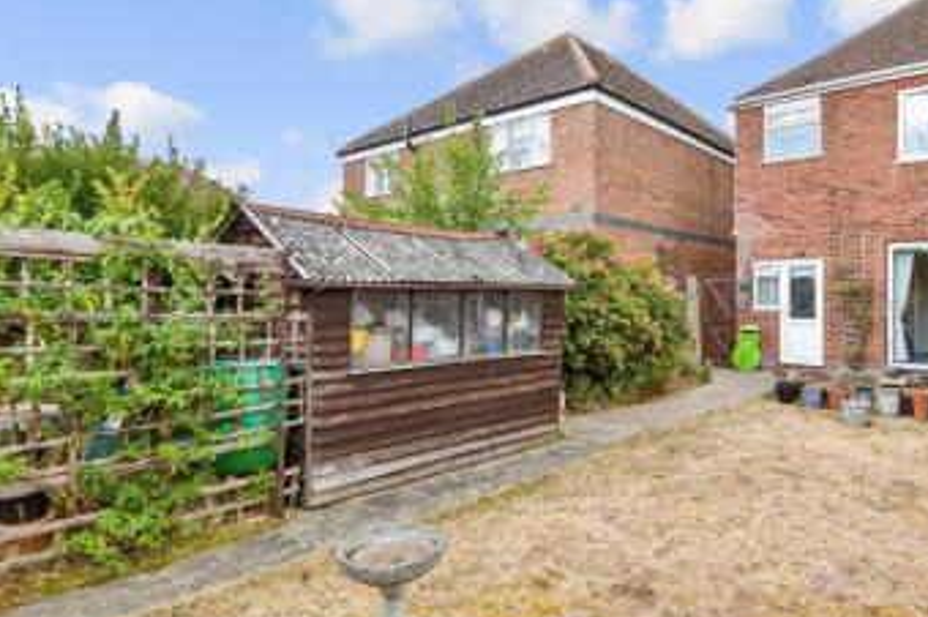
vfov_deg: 59.3
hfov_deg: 77.6
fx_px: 541
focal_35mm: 21
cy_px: 340
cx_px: 647
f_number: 6.3
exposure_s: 1/200
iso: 160
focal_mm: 10
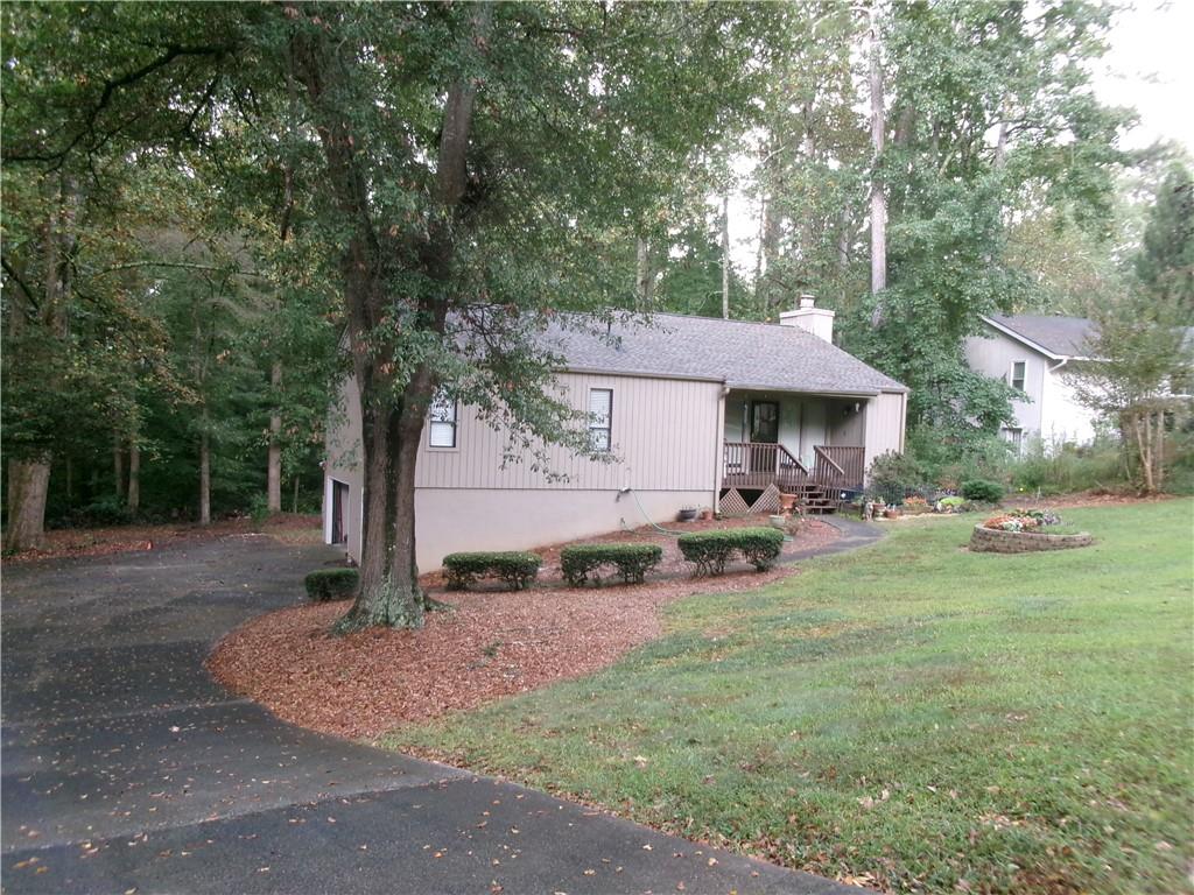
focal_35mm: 28
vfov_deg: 49.7
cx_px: 597
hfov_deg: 63.4
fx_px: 966
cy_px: 448
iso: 315
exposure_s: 1/34
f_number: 3.9
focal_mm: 5.1
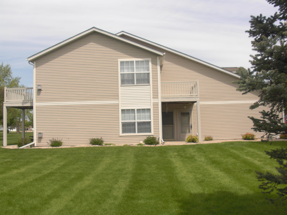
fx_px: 298
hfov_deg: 51.4
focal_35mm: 36
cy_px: 108
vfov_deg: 39.7
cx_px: 144
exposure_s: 1/160
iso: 50
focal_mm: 6.3
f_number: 7.9
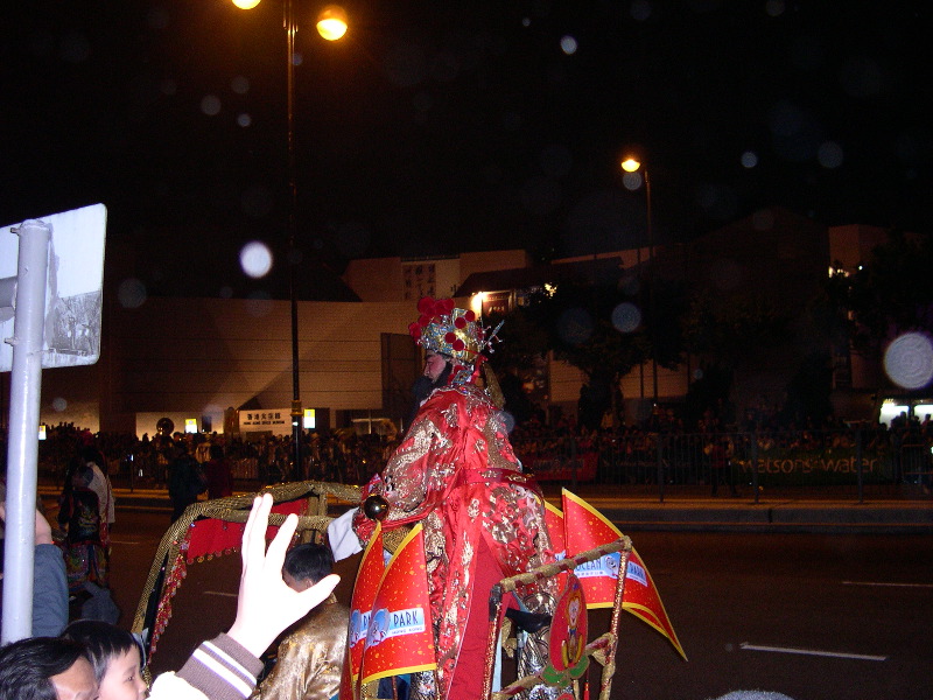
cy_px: 350
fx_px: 1024
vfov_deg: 37.7
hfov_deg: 49.0
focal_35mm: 38
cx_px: 466
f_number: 2.8
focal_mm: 8
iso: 309
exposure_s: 1/60
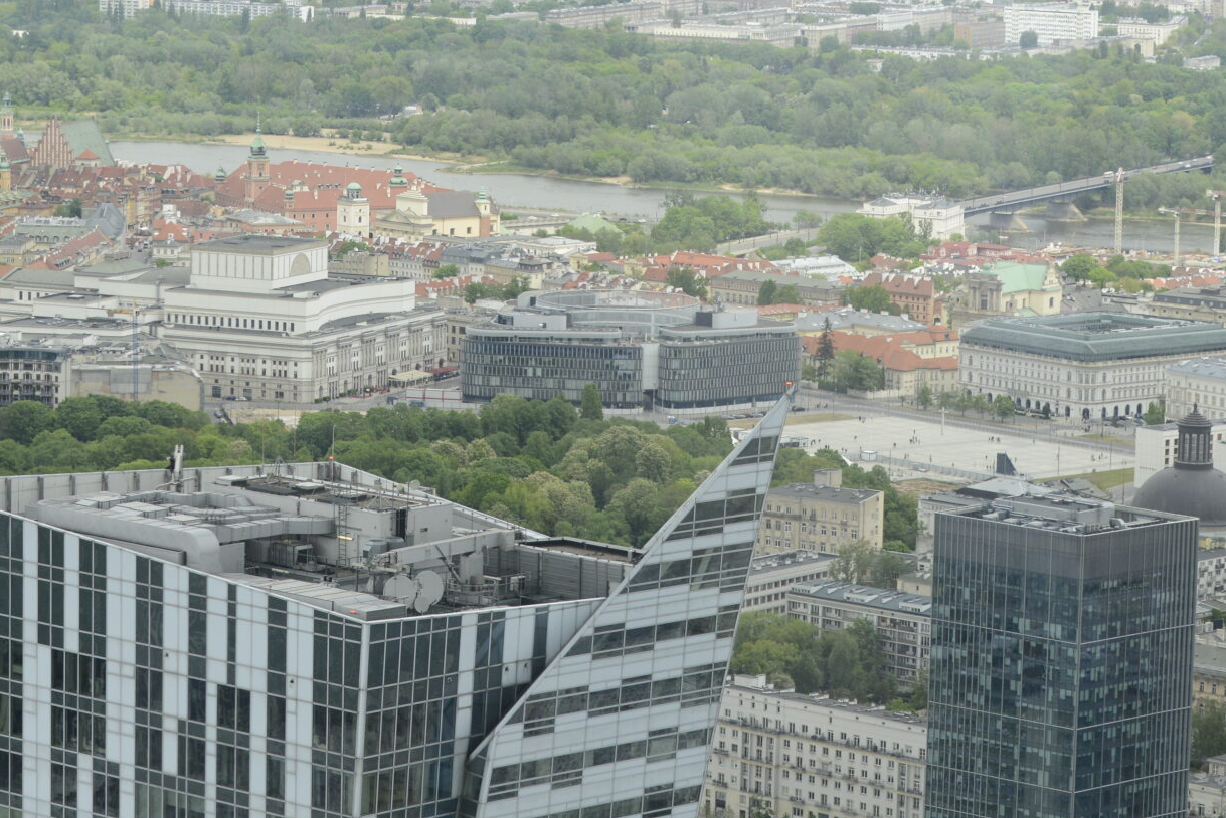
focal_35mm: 147
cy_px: 504
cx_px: 336
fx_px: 5008
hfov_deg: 13.9
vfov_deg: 9.3
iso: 900
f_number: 5.6
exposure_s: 1/1600
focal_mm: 70
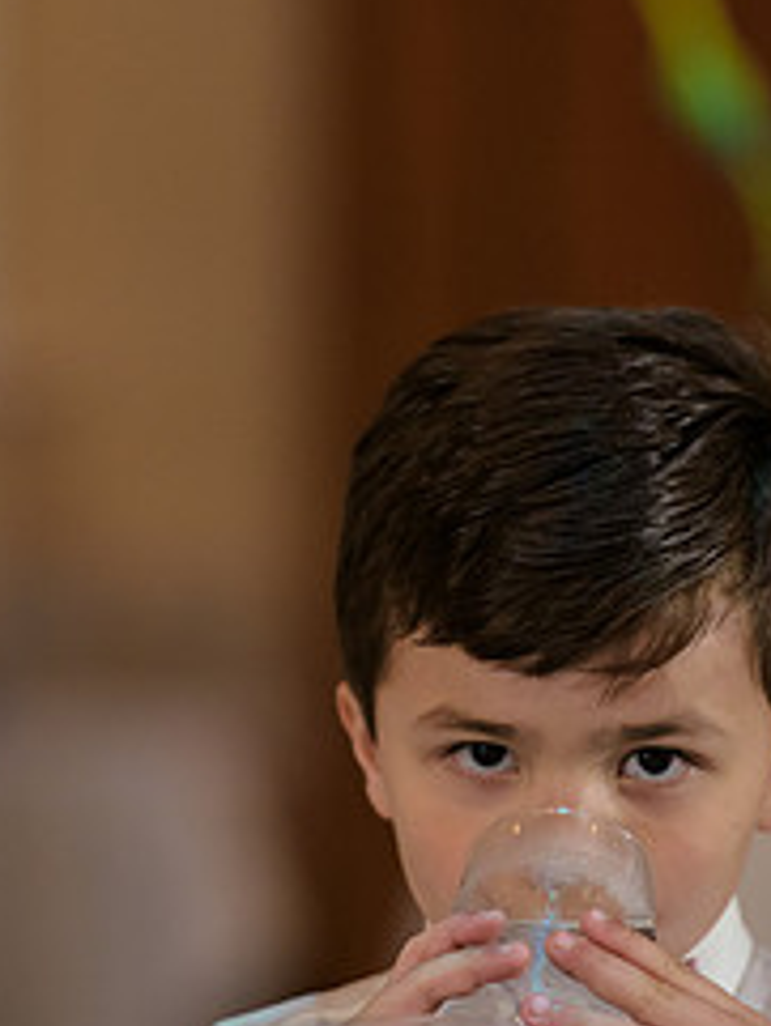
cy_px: 722
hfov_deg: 3.2
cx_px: 562
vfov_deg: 4.3
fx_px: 13708
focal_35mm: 462
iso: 1600
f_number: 3.2
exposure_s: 1/125
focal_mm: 200
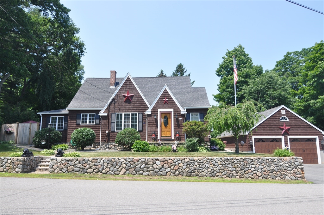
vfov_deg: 53.0
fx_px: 216
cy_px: 108
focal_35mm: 24
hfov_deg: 73.8
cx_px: 162
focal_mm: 16
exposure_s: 1/320
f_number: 9
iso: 200
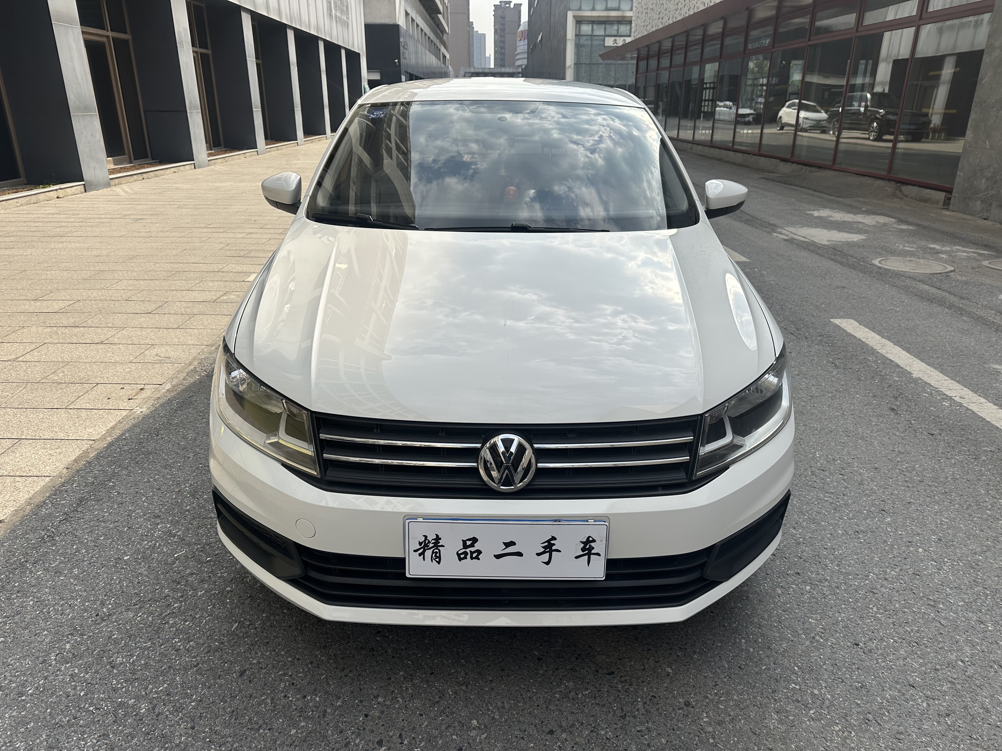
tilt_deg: -21.5
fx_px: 695
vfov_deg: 56.8
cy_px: 376
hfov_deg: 71.6
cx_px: 501
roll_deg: -0.3
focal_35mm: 24
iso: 80
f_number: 1.78
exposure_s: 1/3472
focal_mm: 6.86
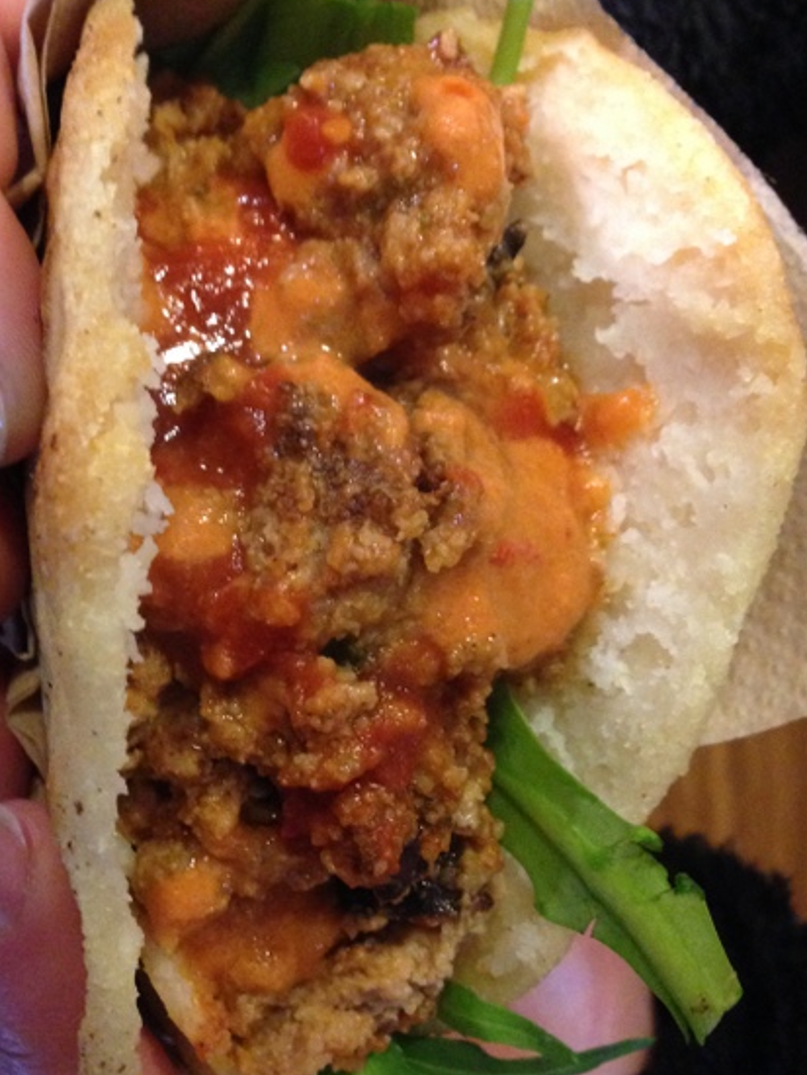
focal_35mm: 48
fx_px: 1491
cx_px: 334
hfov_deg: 30.2
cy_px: 534
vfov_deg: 39.6
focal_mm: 4.12
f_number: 2.4
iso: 500
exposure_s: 1/15
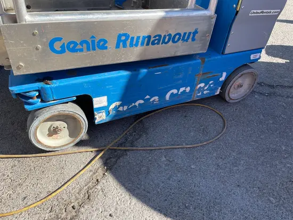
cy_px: 110
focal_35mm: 26
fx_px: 220
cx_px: 146
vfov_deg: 53.1
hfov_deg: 67.3
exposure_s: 1/1221
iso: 32
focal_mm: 4.2
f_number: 1.6
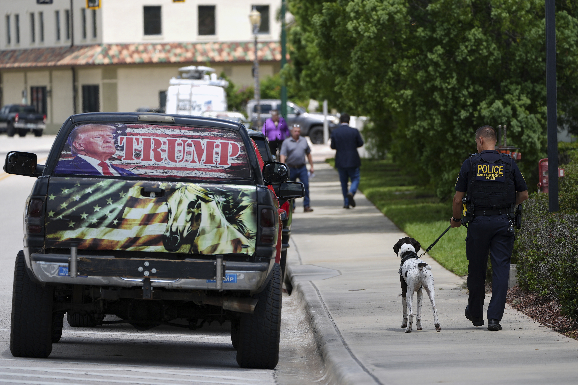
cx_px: 289
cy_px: 192
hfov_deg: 7.9
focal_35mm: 262
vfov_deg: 5.2
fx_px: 4206
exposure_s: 1/640
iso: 125
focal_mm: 262
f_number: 5.6
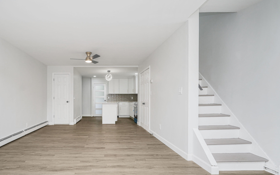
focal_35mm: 21
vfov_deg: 57.1
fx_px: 160
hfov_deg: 80.4
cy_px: 99
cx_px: 101
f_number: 4.5
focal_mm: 16
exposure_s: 1/50
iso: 50
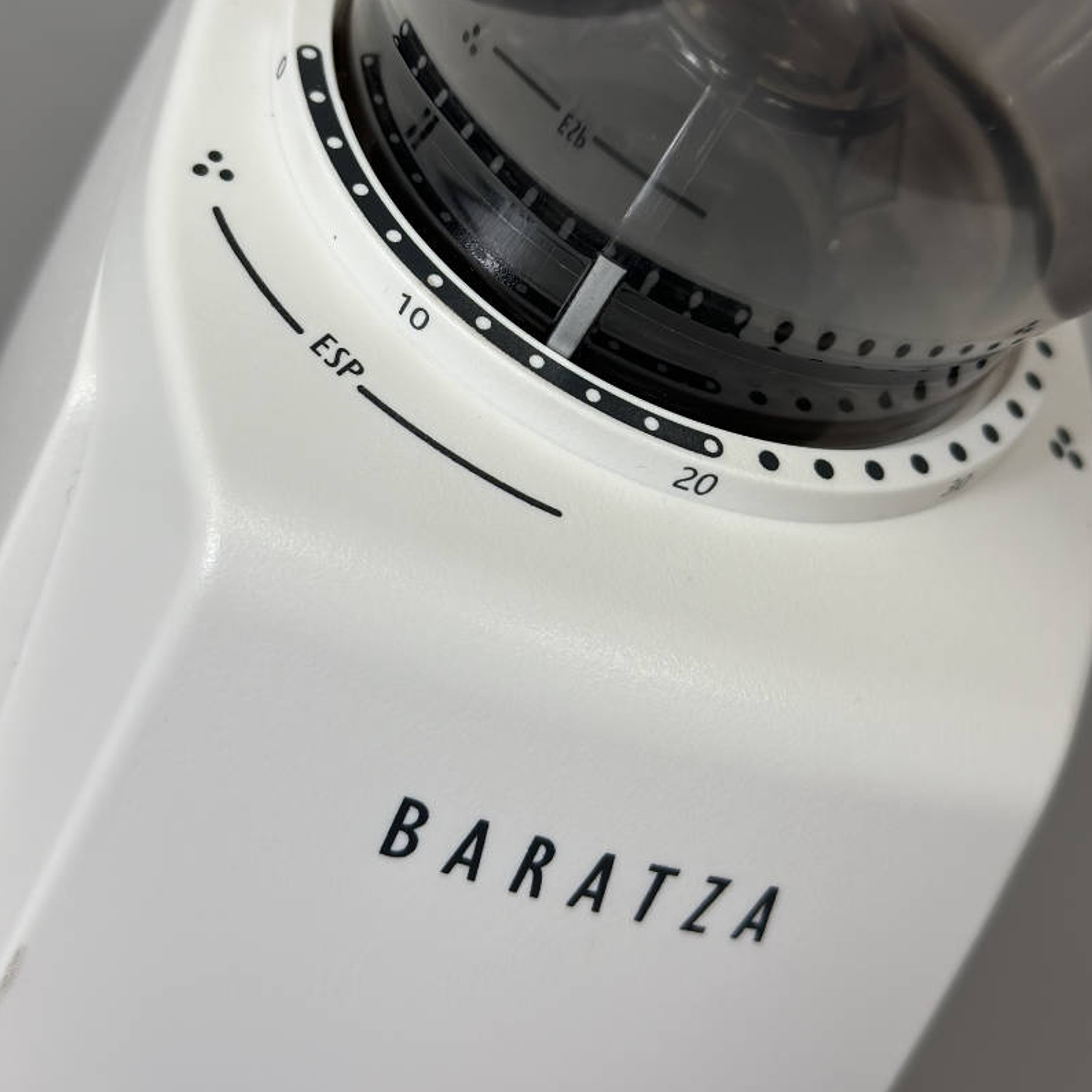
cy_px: 367
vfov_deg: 29.8
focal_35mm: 57
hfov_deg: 30.0
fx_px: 2034
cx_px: 547
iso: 100
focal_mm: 6.9
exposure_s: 1/120
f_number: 1.8
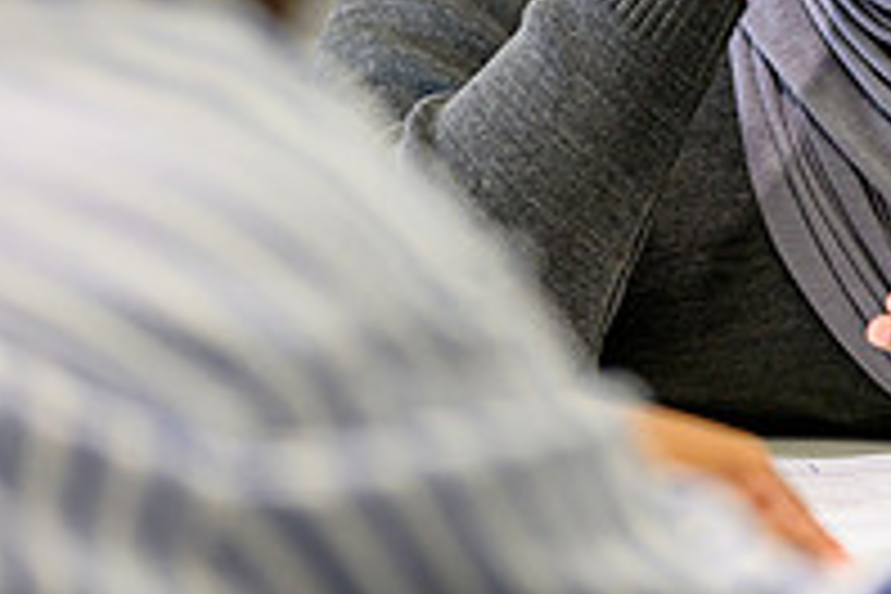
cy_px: -61
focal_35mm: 250
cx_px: 864
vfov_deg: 5.5
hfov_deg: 8.2
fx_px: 6187
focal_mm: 85
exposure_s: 1/400
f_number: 1.8
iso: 450
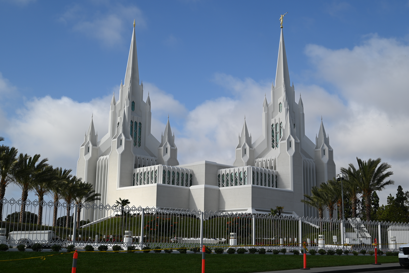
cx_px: 204
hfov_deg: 42.7
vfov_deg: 29.3
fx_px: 523
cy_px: 136
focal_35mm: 46
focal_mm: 46
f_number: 10
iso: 100
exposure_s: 1/400
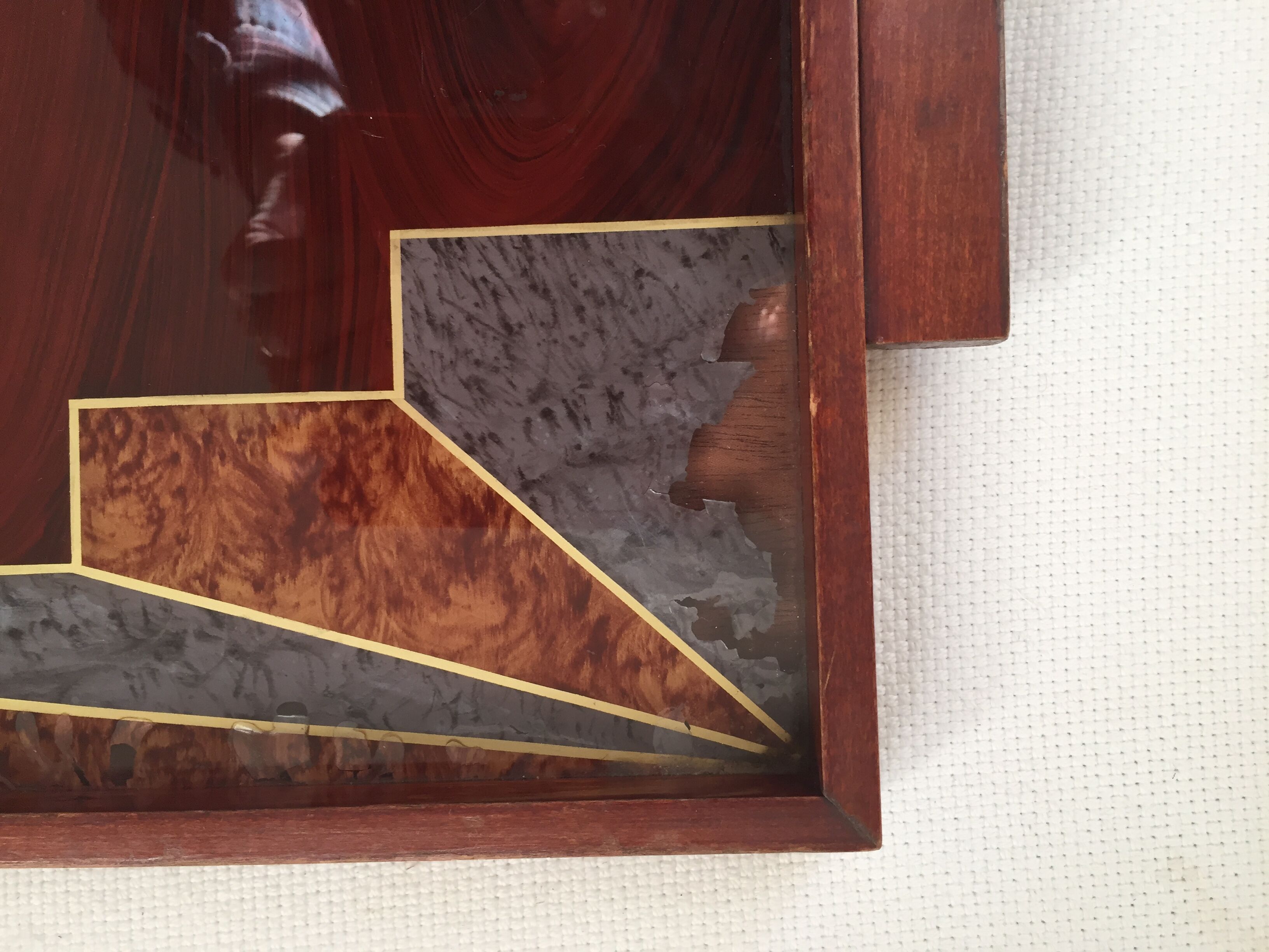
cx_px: 634
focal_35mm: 29
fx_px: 1063
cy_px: 476
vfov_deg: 48.2
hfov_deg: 61.7
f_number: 2.2
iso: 32
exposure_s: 1/33
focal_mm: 4.15
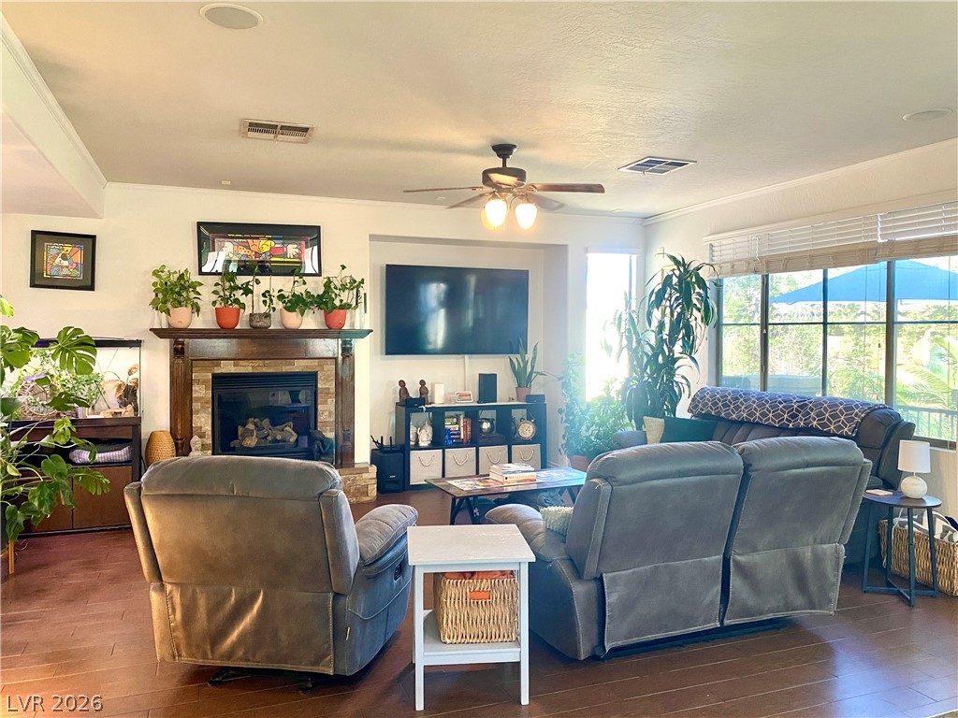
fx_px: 720
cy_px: 359
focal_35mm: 26
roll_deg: +0.3
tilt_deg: -2.2
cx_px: 479
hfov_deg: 67.3
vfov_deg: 53.1
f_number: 1.8
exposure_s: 1/60
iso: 160
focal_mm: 4.25
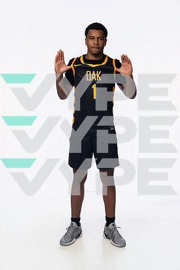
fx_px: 382
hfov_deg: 26.5
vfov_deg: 38.9
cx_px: 90
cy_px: 135
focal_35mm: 51
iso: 640
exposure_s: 1/250
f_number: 7.1
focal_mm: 51
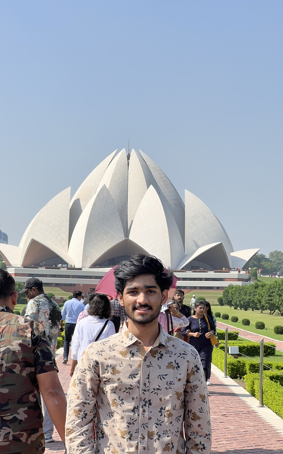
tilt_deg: +5.6
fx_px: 1012
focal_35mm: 82
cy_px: 228
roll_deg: -0.5
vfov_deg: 25.2
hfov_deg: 15.9
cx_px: 123
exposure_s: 1/791
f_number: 2.8
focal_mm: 9
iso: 32
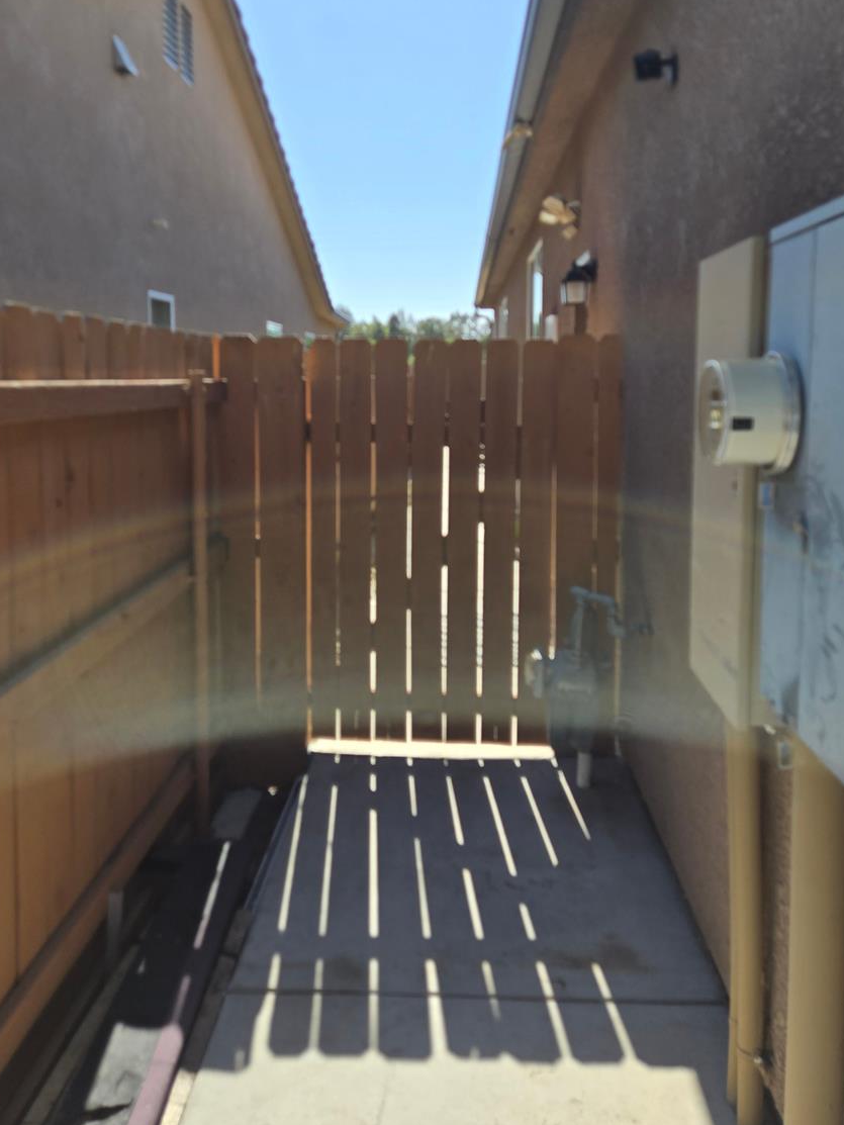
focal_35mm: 31
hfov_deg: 45.4
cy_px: 471
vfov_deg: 58.0
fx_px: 1008
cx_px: 391
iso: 25
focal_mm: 5.4
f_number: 1.8
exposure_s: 1/1672
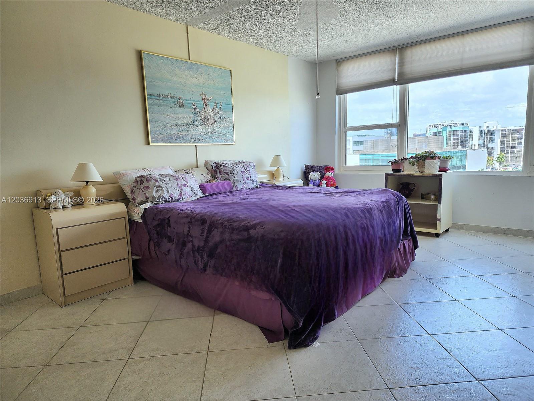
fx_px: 355
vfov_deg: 58.9
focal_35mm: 23
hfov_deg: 73.9
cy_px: 200
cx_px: 267
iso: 80
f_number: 1.8
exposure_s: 1/182
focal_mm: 6.4
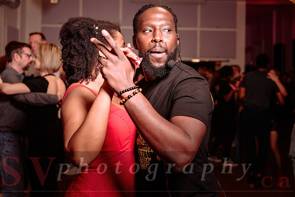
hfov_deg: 43.7
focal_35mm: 45
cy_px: 75
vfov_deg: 30.0
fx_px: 366
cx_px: 174
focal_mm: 36
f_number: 2.8
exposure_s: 1/160
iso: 800
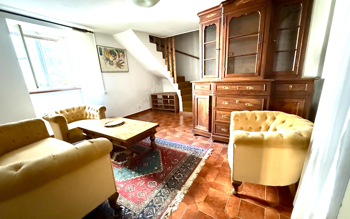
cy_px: 113
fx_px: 143
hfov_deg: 101.5
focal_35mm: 15
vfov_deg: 74.8
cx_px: 176
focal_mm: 2.22
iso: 1250
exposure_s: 1/52
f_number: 2.2
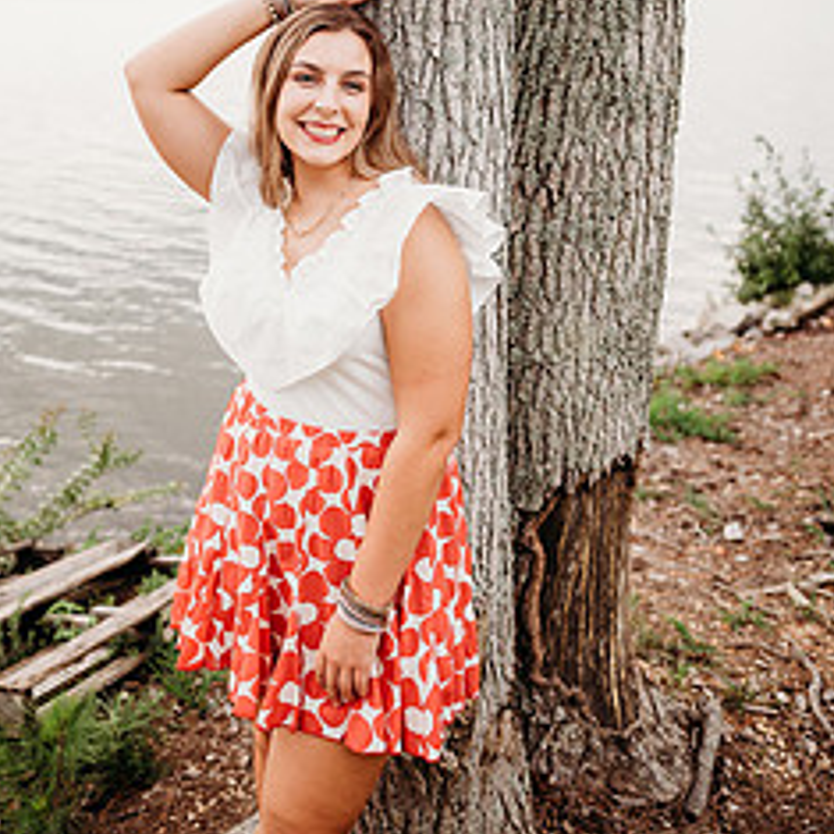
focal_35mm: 39
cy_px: 160
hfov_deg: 42.6
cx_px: 330
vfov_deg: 40.9
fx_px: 1063
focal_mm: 24
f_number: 2.2
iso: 200
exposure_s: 1/500
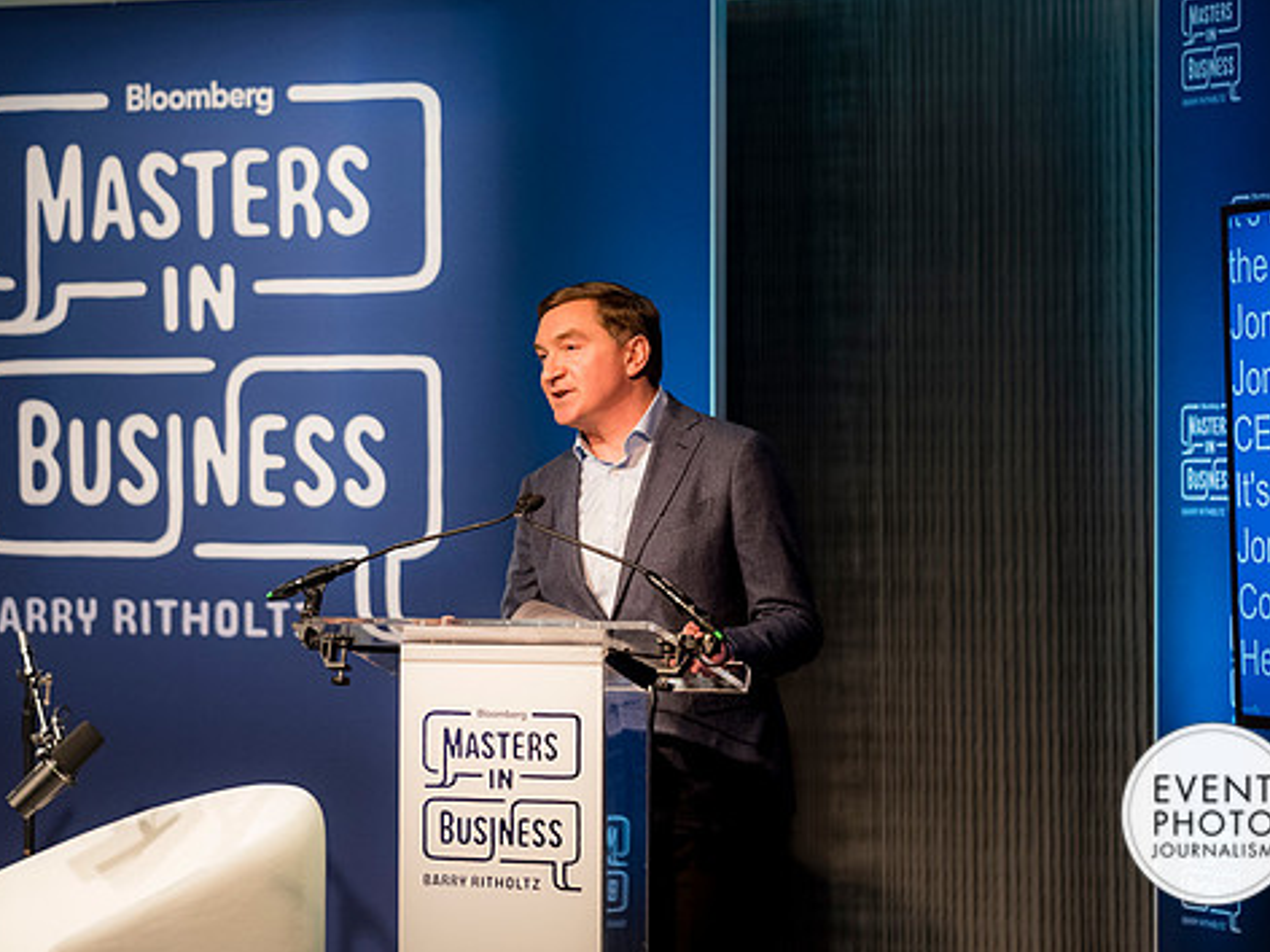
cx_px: 613
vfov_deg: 10.4
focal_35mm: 143
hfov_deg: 13.8
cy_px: 455
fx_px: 5246
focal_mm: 116
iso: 2000
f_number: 2.8
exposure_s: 1/160
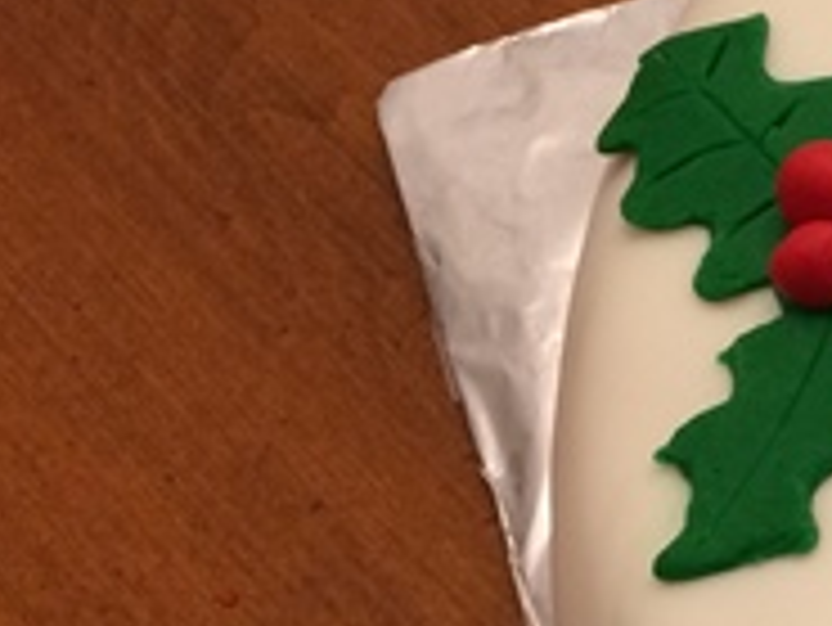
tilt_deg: -59.2
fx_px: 2958
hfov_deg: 13.7
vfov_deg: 12.0
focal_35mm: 123
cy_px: 475
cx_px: 1657
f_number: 2.2
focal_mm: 4.15
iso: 100
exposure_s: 1/30
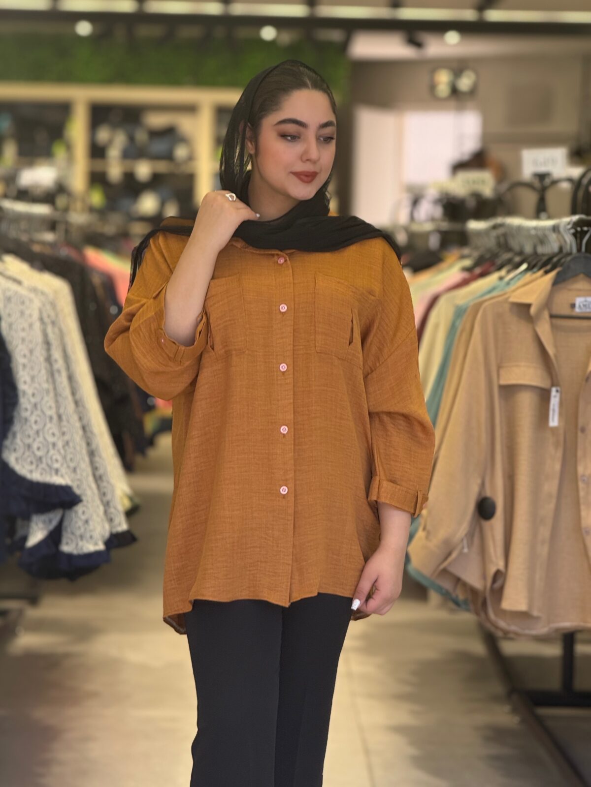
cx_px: 296
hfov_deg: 12.3
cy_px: 394
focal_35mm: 120
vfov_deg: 16.4
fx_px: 2732
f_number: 2.8
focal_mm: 15.66
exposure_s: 1/99
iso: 64
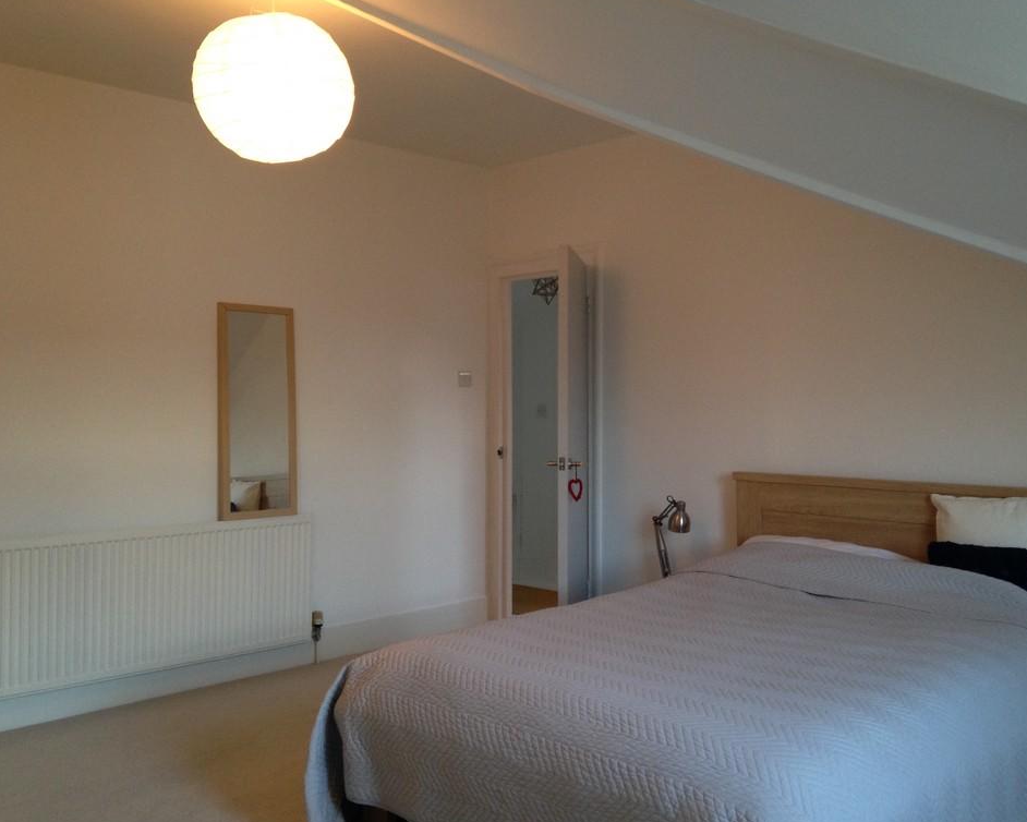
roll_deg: +0.3
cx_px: 555
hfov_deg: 51.5
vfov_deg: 42.2
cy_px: 410
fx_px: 1064
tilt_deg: +0.9
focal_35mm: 35
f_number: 2.4
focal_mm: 4.12
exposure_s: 1/20
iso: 125
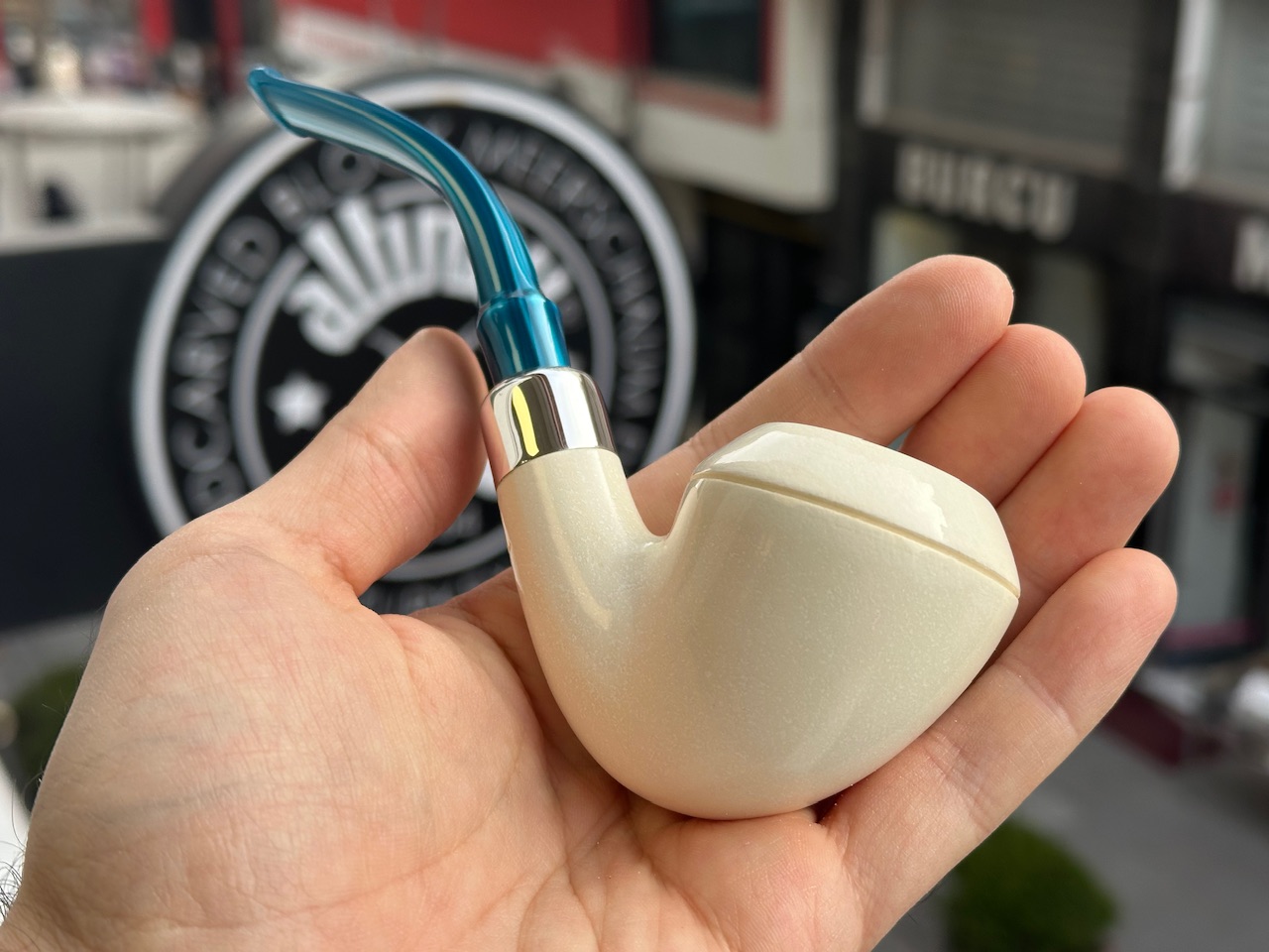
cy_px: 476
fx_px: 1760
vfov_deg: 30.3
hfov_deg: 39.7
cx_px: 634
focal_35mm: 48
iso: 64
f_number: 1.78
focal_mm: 6.86
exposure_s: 1/480
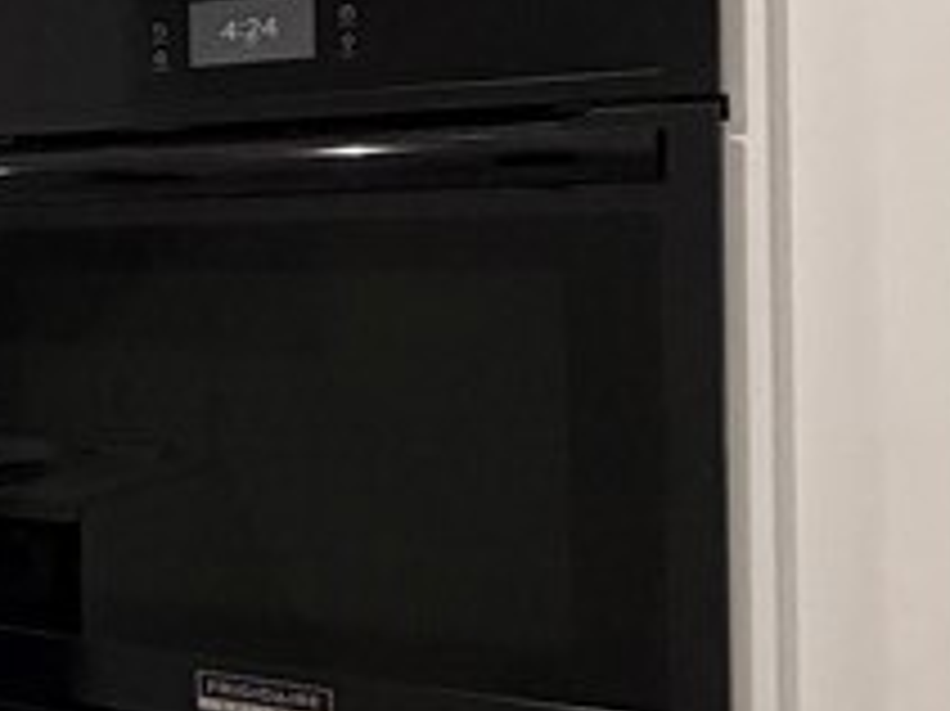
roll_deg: +1.2
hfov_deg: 21.2
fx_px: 1865
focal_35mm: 68
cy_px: 279
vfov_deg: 21.6
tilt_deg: -1.6
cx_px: -675
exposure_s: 1/120
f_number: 2.2
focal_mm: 2.22
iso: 320
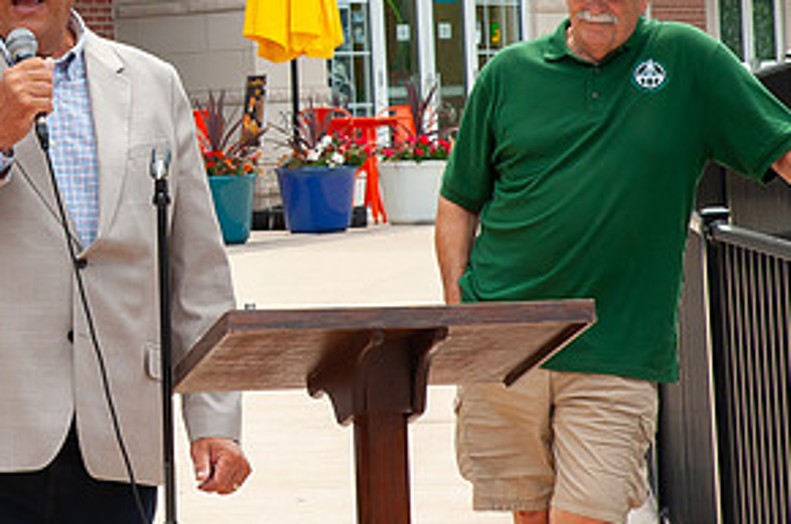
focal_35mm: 207
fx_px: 4541
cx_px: -140
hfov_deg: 9.8
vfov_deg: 6.6
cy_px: 164
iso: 400
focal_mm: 70
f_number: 14
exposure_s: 1/200
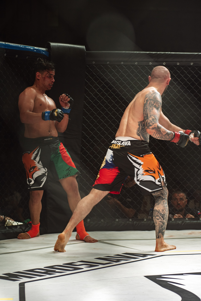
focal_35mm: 80
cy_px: 150
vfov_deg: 25.4
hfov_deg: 17.1
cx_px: 100
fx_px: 669
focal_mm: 80
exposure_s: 1/320
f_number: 4
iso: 560
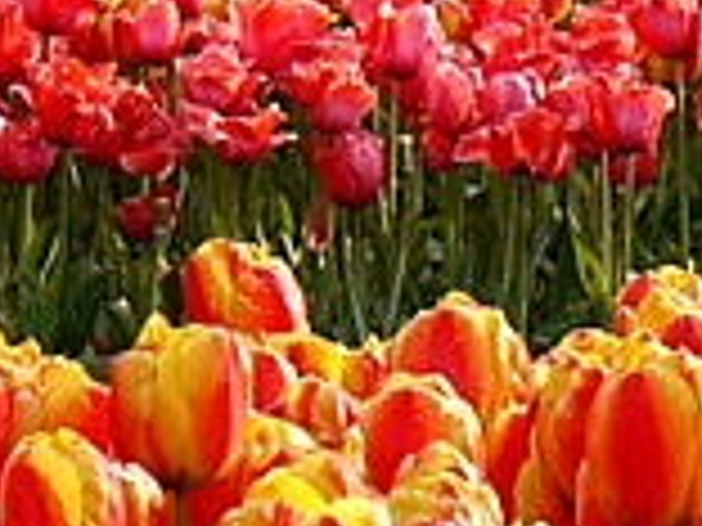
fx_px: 10099
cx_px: -86
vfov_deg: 3.0
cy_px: 562
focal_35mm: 498
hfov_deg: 4.0
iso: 100
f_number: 6.3
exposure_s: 1/125
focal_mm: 38
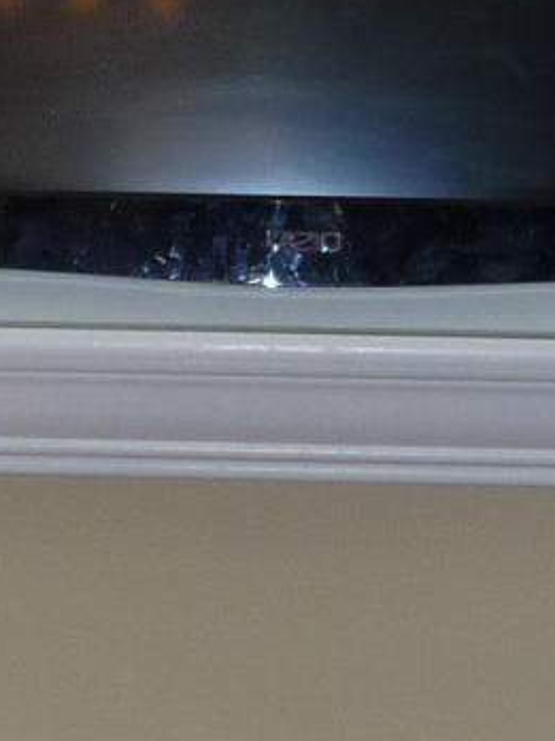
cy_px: 843
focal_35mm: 161
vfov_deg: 12.0
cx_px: 225
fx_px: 3442
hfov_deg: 9.2
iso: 100
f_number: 3.3
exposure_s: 1/30
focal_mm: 4.7
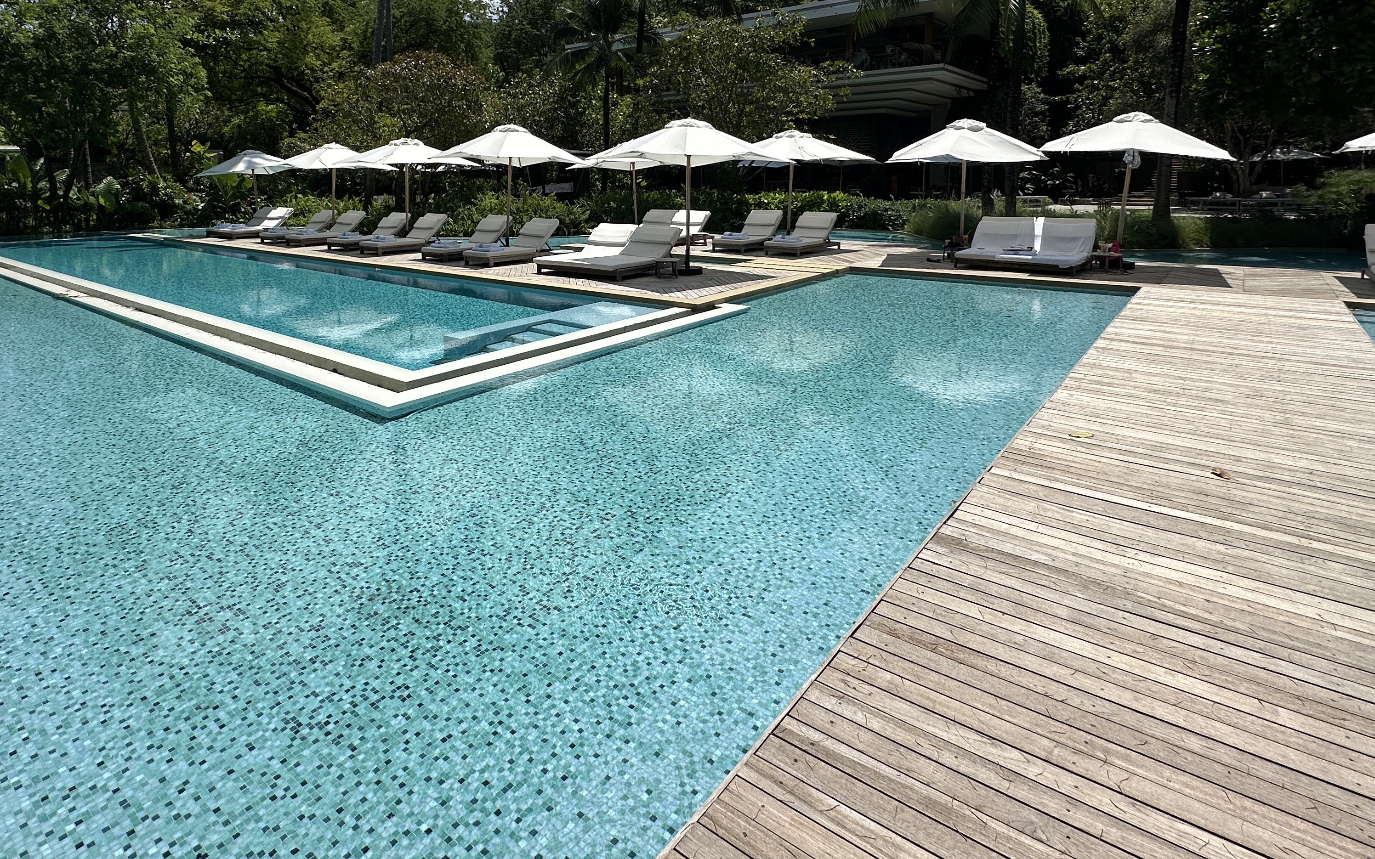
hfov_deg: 84.7
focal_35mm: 20
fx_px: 749
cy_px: 226
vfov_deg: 57.0
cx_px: 610
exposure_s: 1/3731
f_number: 2.2
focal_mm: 2.22
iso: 50
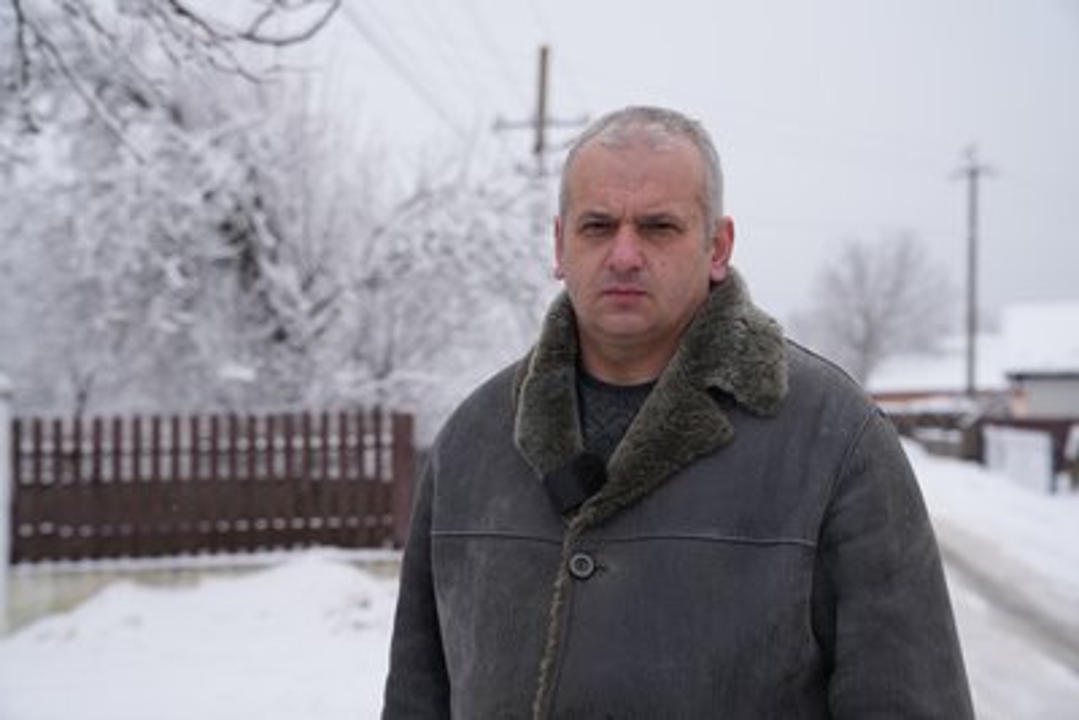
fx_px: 1559
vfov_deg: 26.0
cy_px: 360
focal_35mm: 52
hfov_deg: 38.2
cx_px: 540
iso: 100
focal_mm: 52
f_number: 3.5
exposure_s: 1/320
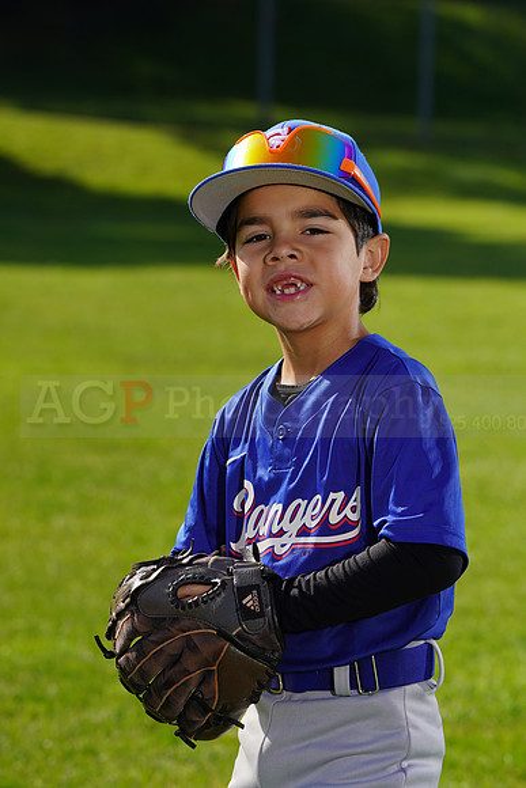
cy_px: 394
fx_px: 4293
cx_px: 263
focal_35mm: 196
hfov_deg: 7.0
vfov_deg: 10.5
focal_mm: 196
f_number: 10
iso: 100
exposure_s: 1/250
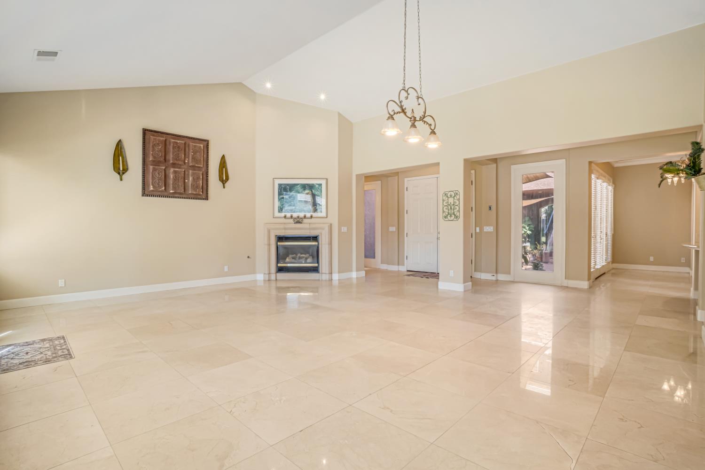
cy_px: 235
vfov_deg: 72.1
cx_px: 352
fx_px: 323
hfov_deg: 95.0
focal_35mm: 16
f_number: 9
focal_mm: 11
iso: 400
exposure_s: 1/160
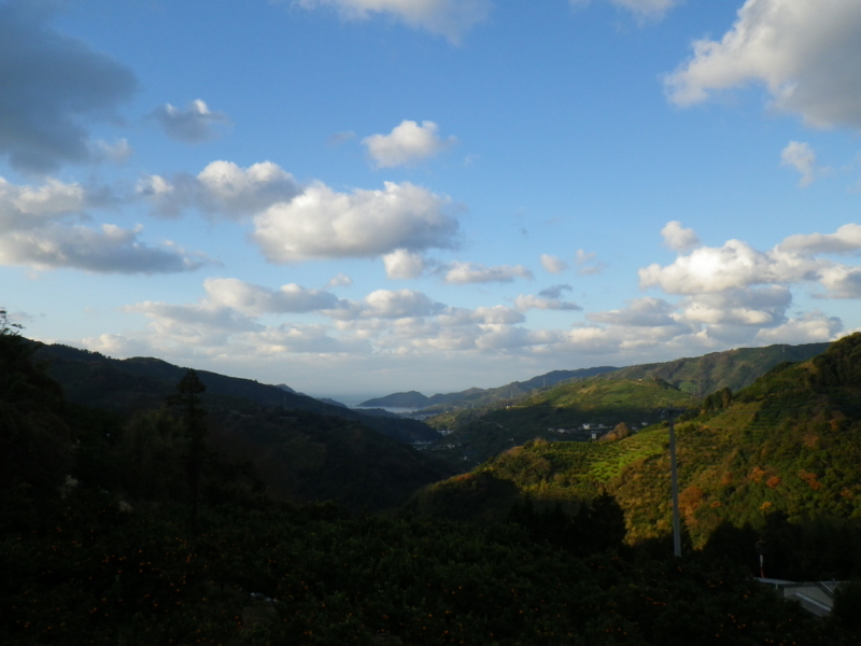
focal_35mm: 28
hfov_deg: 63.4
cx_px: 430
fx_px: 696
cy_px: 323
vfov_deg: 49.7
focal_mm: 5
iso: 100
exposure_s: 1/400
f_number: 4.2
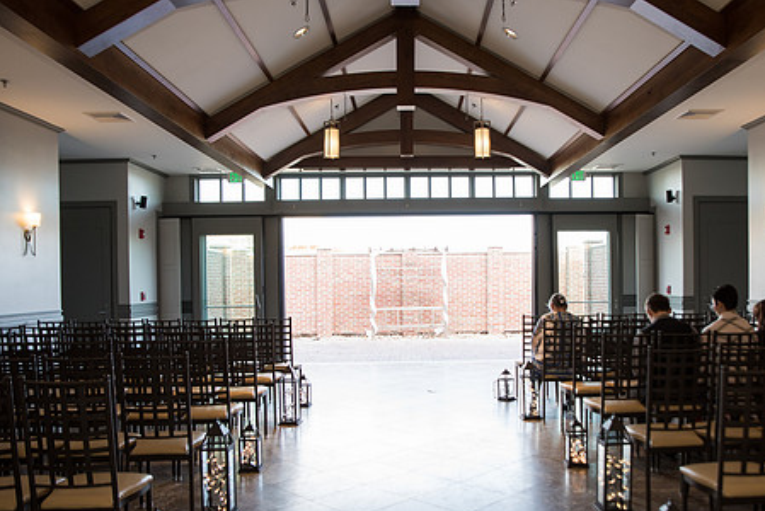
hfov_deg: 60.0
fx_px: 659
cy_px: 302
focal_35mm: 31
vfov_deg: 42.2
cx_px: 440
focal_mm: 24
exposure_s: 1/160
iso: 500
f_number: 3.2
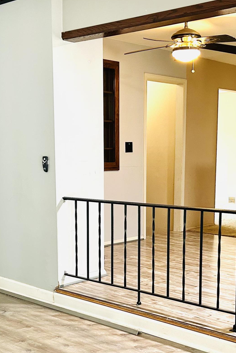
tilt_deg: -8.3
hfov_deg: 25.5
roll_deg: -0.2
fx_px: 521
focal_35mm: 53
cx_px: 128
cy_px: 224
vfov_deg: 37.3
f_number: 1.5
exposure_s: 1/60
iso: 200
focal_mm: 5.7
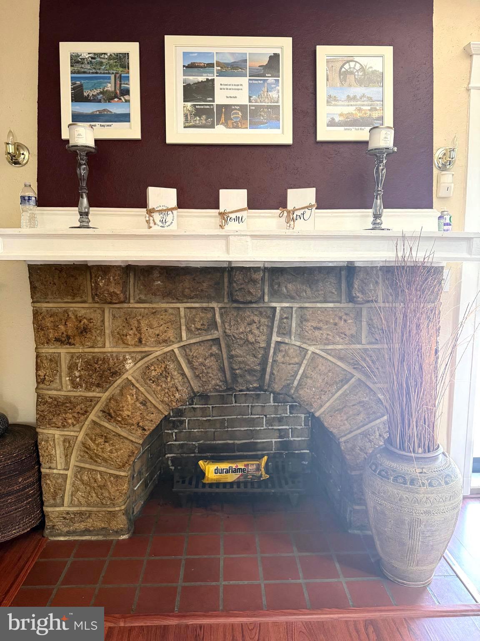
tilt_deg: -7.1
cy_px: 320
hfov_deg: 56.8
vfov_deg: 71.6
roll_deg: -0.3
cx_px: 240
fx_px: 444
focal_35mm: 24
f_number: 1.78
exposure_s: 1/60
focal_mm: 6.76
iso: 320
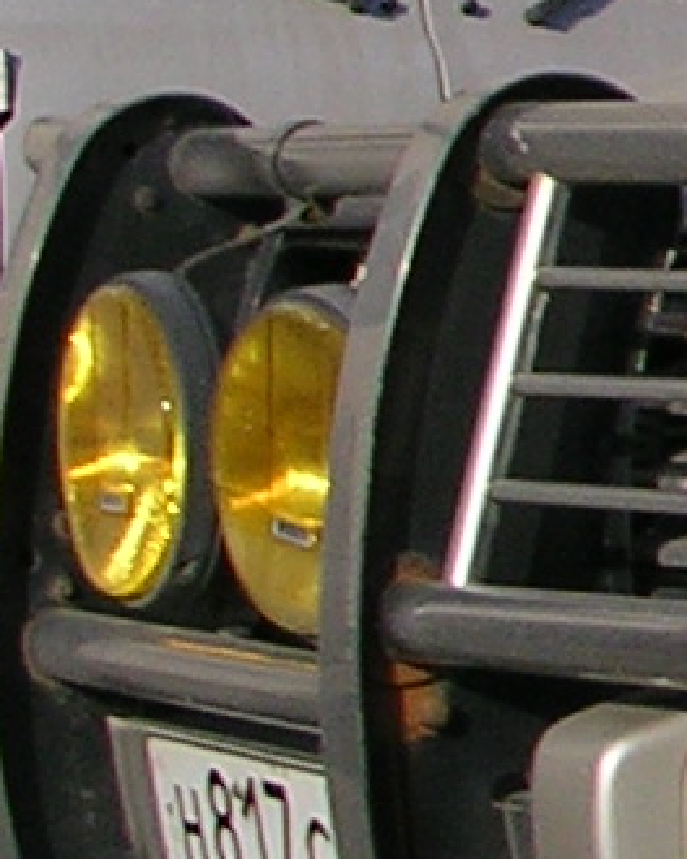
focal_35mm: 230
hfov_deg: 6.0
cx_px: 2397
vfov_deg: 8.4
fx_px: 5846
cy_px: 302
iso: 50
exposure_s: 1/1084
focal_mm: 5.8
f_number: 2.8
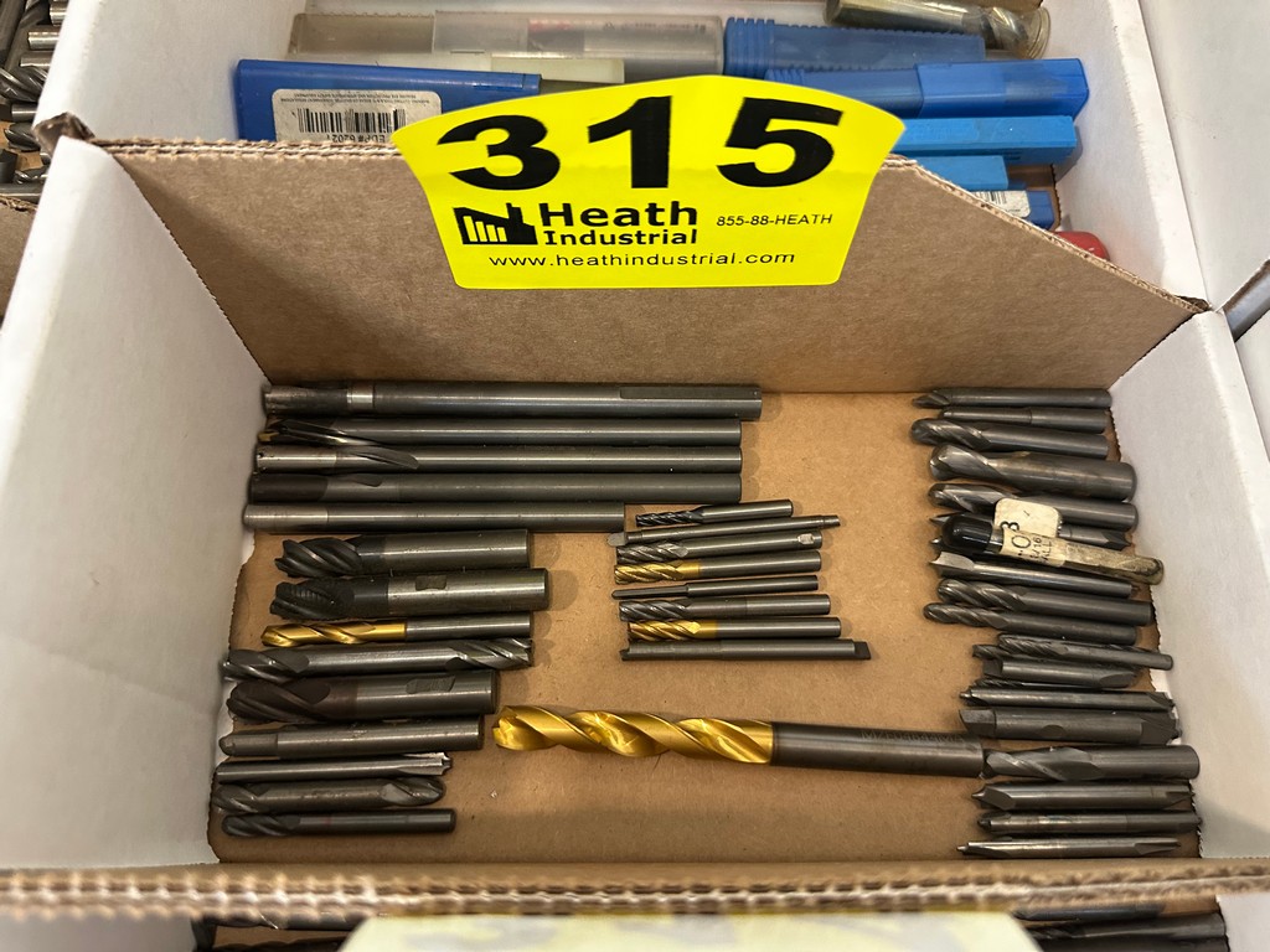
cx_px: 635
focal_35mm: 24
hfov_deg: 71.6
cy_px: 476
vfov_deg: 56.8
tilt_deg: -68.0
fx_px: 881
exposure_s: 1/56
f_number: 1.78
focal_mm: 6.86
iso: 400
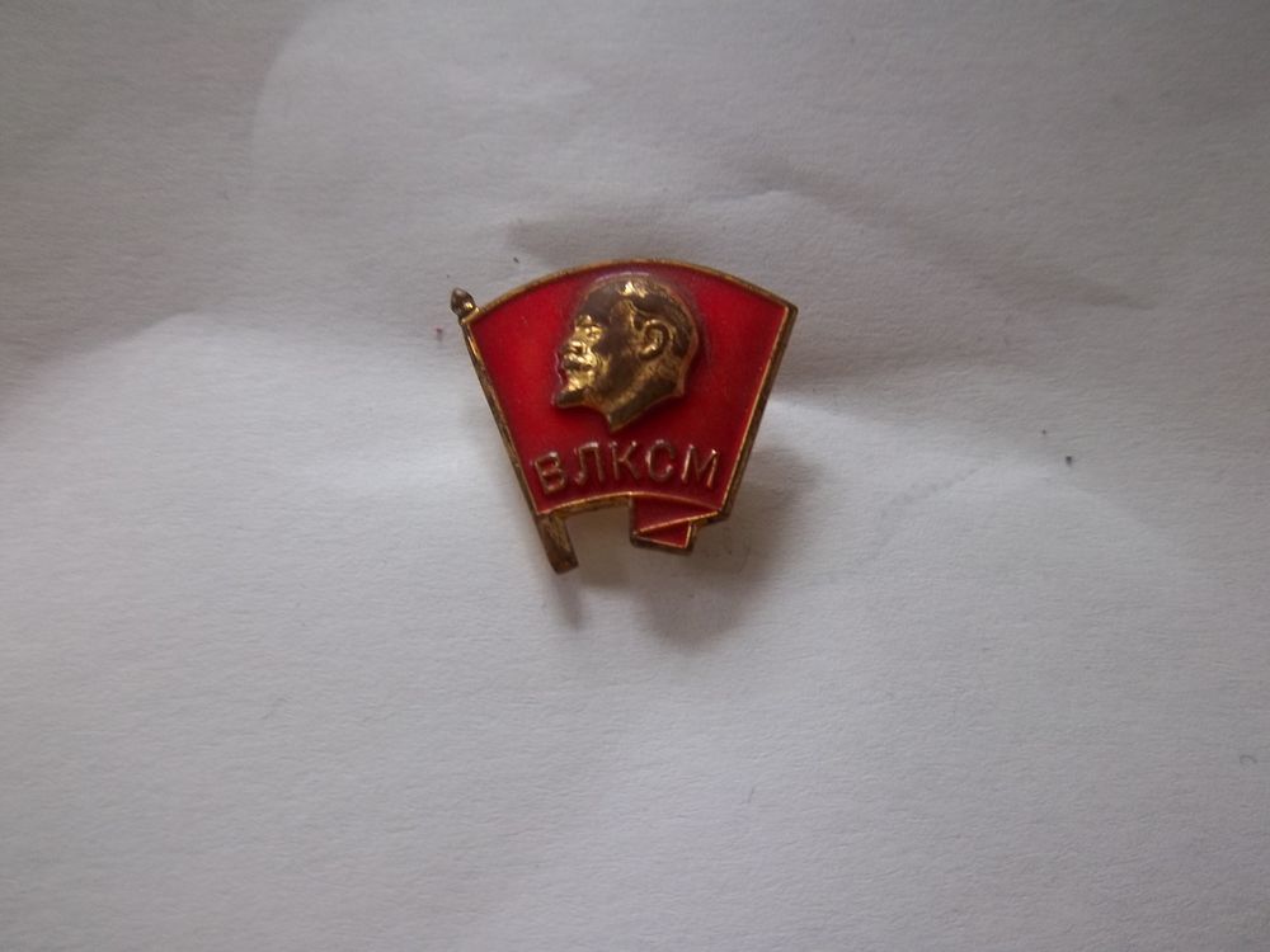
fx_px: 1027
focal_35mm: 28
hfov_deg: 63.4
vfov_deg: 49.7
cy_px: 476
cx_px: 635
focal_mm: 5.05
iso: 85
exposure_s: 1/30
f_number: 3.5
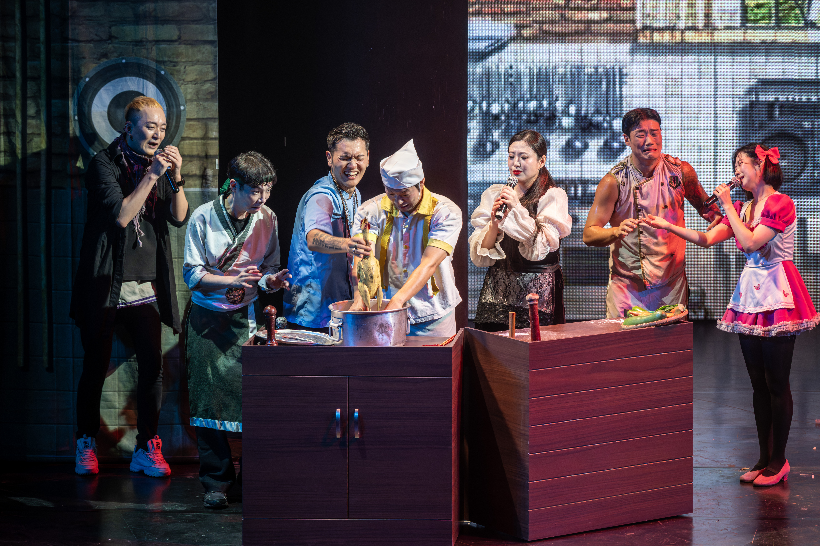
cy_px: 273
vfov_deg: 11.9
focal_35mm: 115
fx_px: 2619
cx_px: 410
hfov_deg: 17.8
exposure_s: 1/160
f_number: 4
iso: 1250
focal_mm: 115
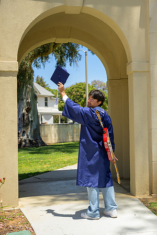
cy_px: 118
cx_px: 78
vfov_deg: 38.2
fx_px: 340
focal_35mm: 52
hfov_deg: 26.0
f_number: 4
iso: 800
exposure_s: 1/5000
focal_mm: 52
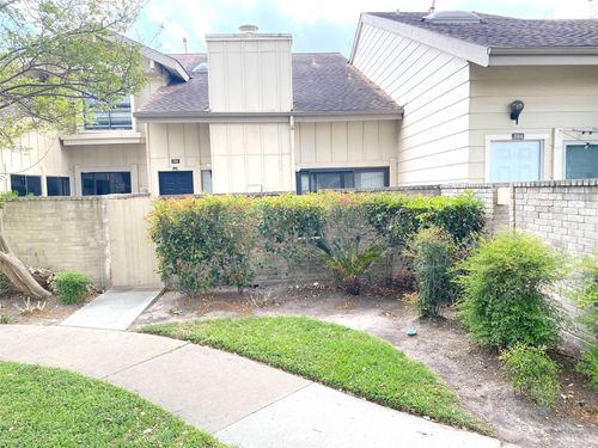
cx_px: 299
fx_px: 449
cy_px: 224
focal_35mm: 26
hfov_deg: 67.3
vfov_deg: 53.1
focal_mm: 4.25
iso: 32
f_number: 1.8
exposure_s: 1/666
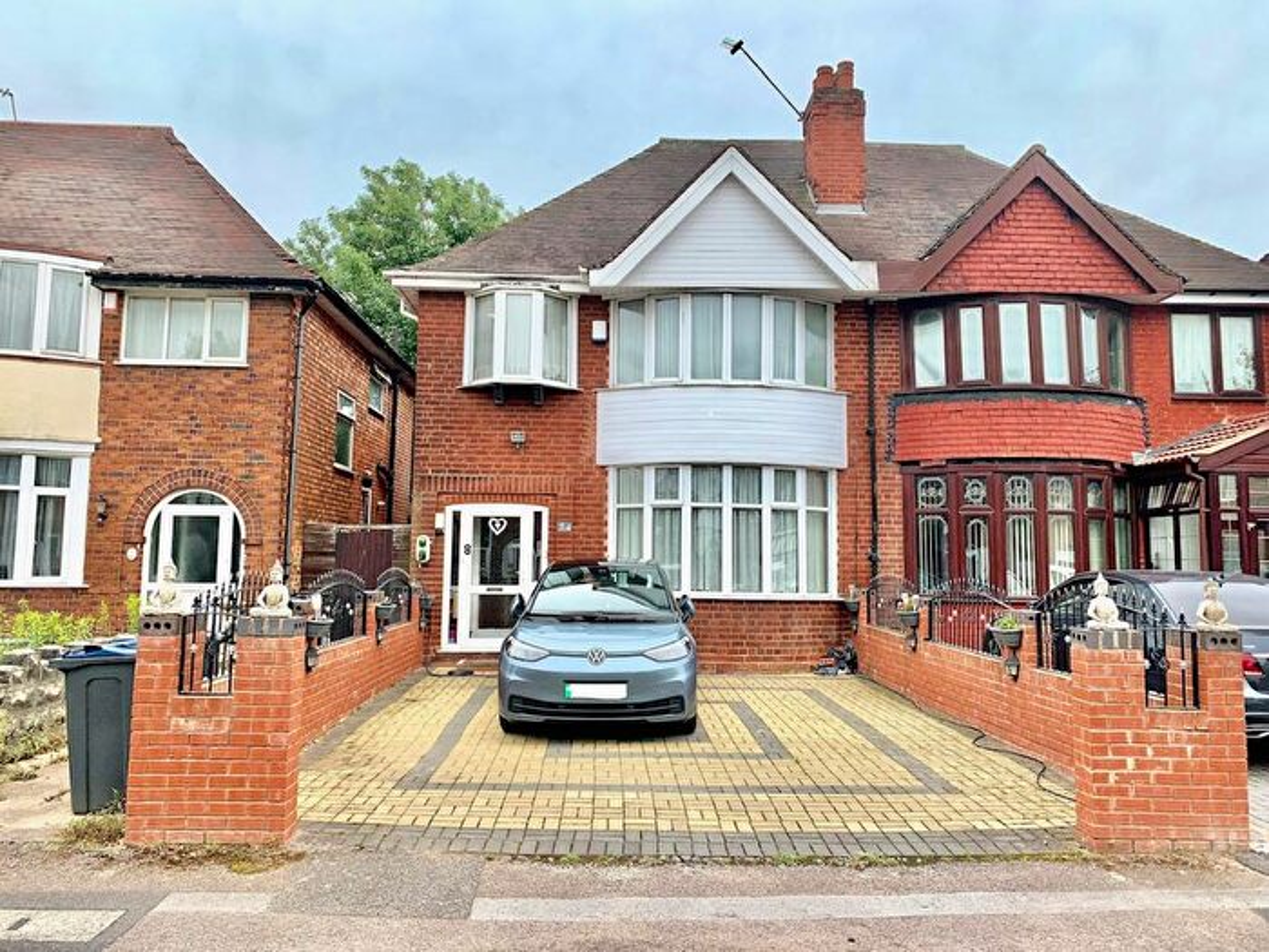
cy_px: 476
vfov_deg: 53.1
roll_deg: -0.3
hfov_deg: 67.3
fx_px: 953
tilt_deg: +4.7
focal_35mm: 26
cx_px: 634
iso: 25
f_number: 1.8
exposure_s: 1/1032
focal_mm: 4.25
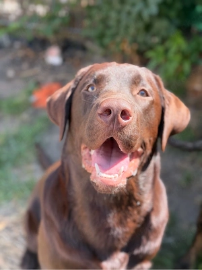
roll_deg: -4.0
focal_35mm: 48
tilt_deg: -37.8
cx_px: 101
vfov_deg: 39.7
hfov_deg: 30.3
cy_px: 135
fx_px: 373
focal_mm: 6.76
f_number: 1.78
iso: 64
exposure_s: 1/503
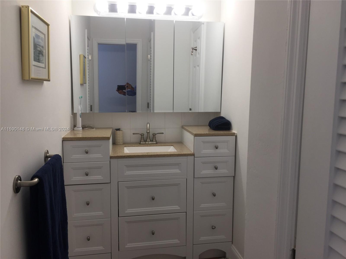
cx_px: 173
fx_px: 290
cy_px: 130
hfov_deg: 61.7
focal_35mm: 29
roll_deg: -1.3
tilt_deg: -9.9
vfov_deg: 48.2
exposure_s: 1/60
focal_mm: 4.15
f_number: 2.2
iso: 32
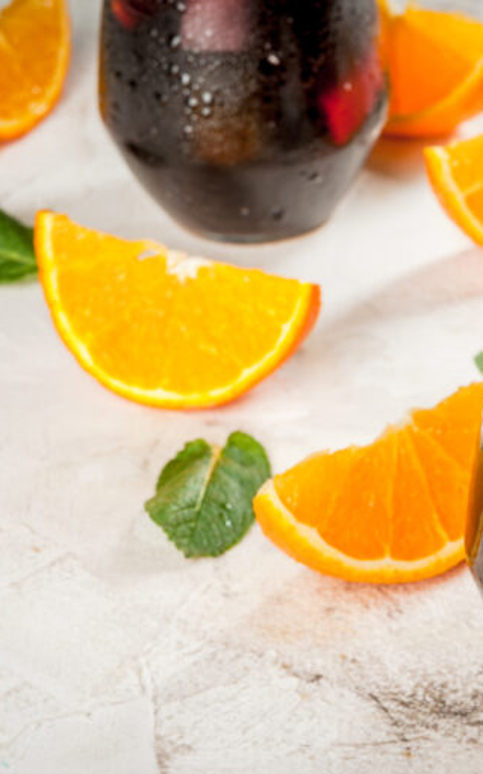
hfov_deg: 8.1
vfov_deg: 13.0
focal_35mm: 161
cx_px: 371
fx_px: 3394
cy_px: 386
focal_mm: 70
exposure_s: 1/50
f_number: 11
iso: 100
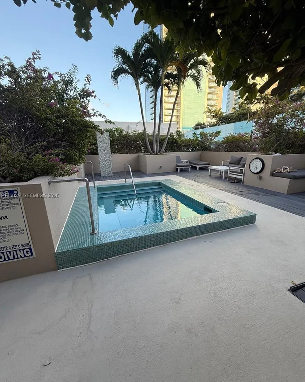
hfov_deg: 84.1
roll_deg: +0.6
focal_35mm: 15
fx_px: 169
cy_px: 196
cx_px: 151
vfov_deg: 96.8
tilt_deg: -14.3
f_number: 2.2
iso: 50
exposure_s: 1/161
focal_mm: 2.22
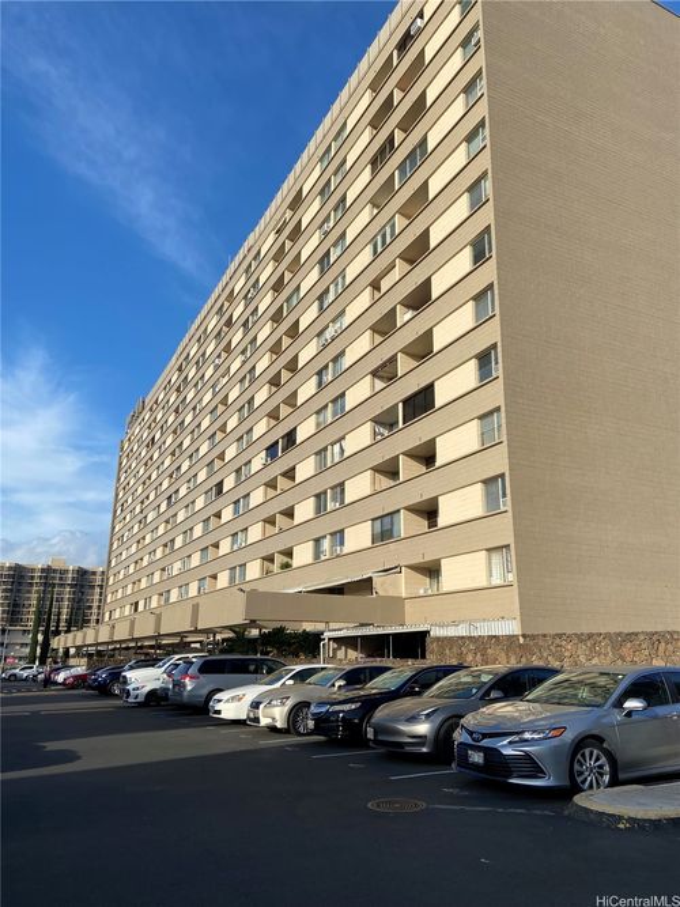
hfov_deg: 53.0
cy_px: 454
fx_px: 681
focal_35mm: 26
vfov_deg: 67.3
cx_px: 340
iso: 32
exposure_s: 1/2268
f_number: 1.8
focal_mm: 4.25
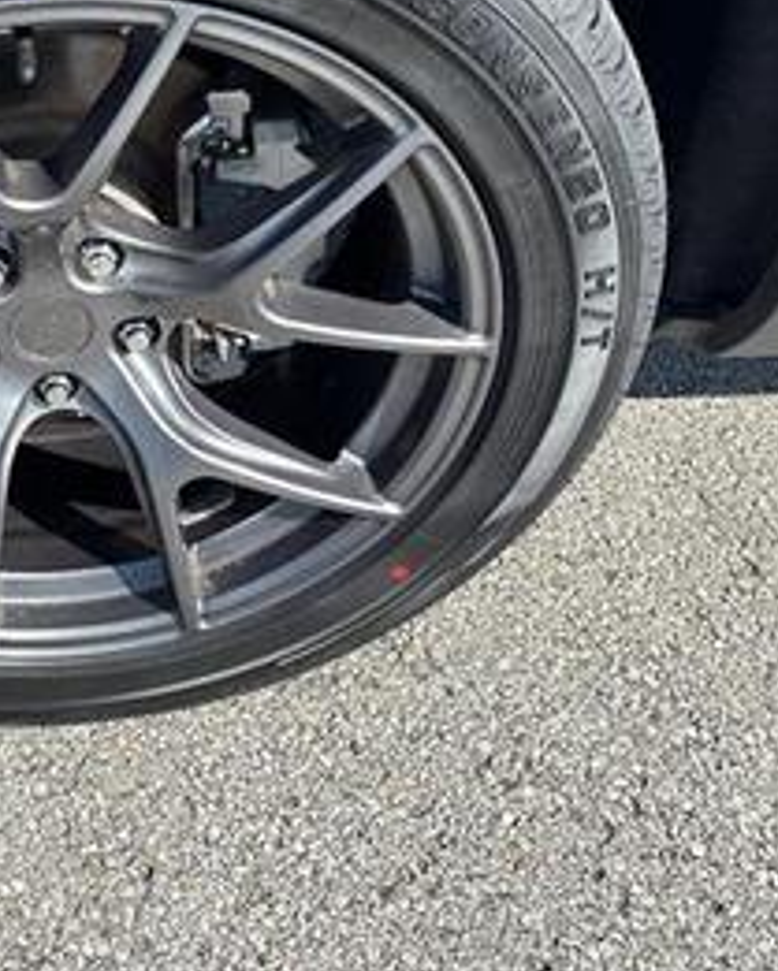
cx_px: 7
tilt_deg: -43.1
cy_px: 286
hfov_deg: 29.0
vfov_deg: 37.4
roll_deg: -2.7
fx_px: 1410
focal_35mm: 49
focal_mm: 5.96
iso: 50
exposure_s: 1/641
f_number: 1.6
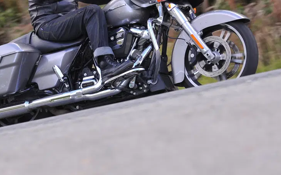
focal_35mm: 502
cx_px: 102
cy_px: 27
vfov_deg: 2.6
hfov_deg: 4.2
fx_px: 3845
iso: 800
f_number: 7.1
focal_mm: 300
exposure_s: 1/500
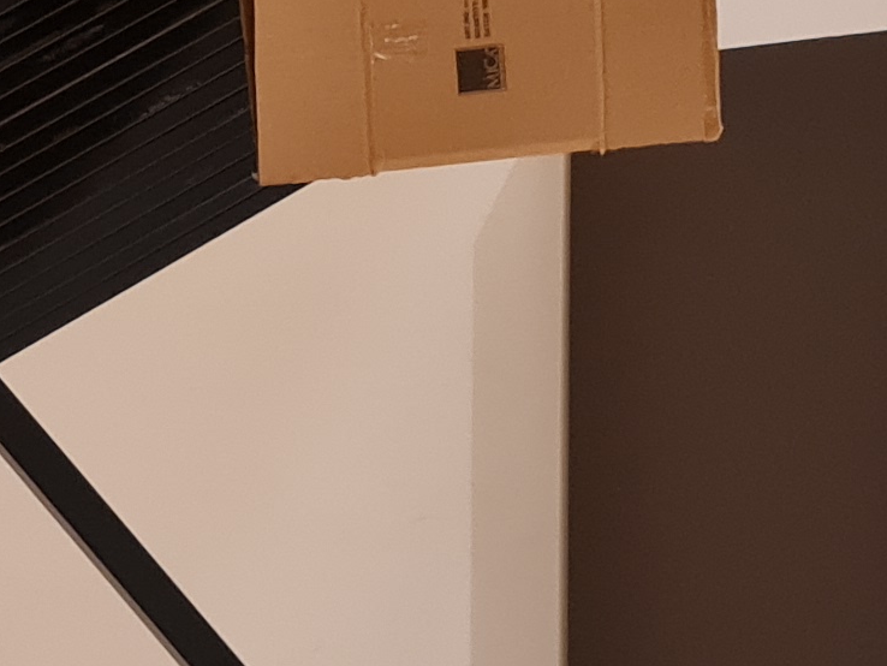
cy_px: 831
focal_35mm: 142
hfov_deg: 12.0
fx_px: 3640
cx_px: -1034
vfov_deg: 10.3
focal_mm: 5.4
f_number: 1.8
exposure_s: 1/50
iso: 200
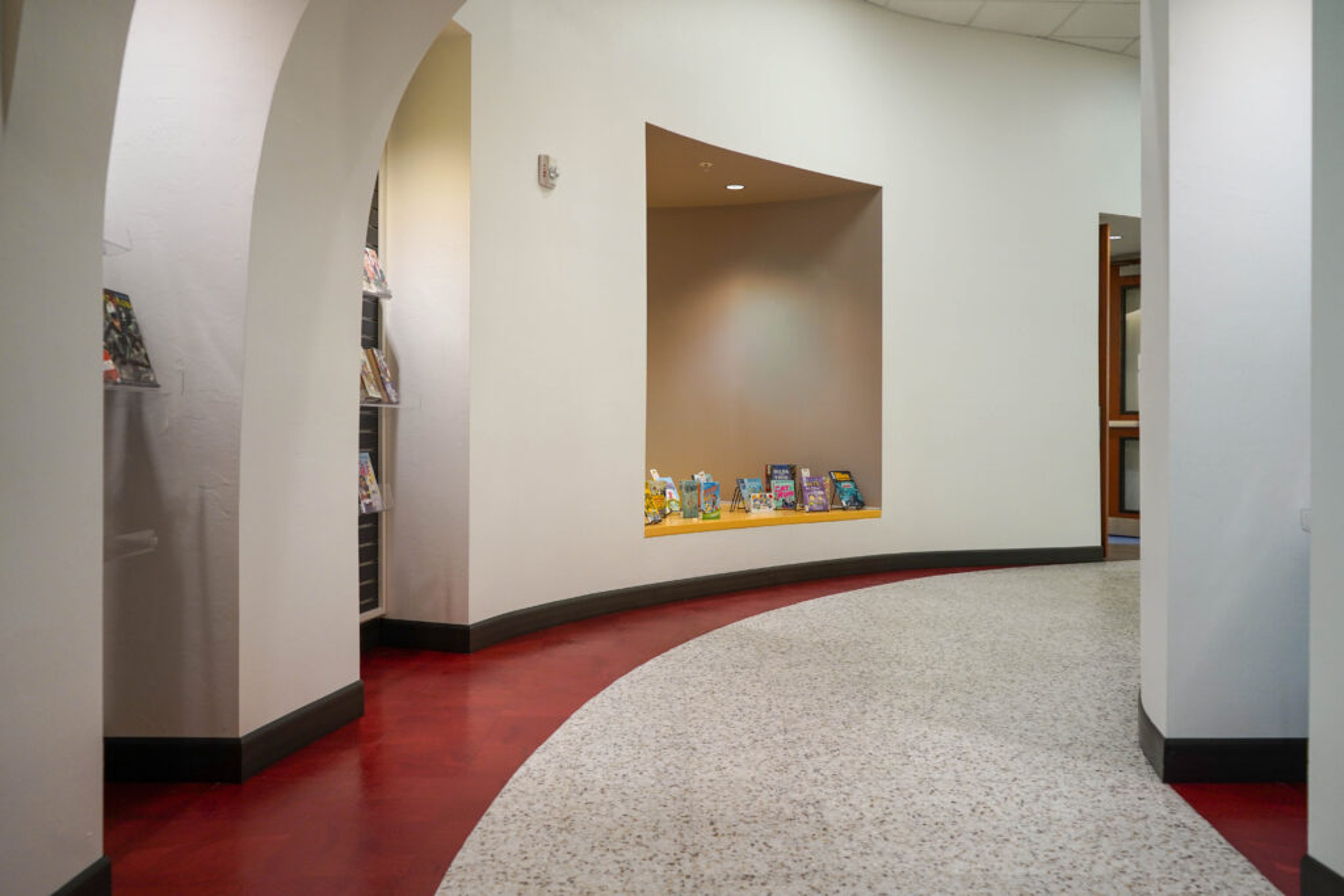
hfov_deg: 65.5
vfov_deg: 46.4
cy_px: 448
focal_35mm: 28
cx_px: 672
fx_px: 1045
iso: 800
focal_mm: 28
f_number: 4
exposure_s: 1/160
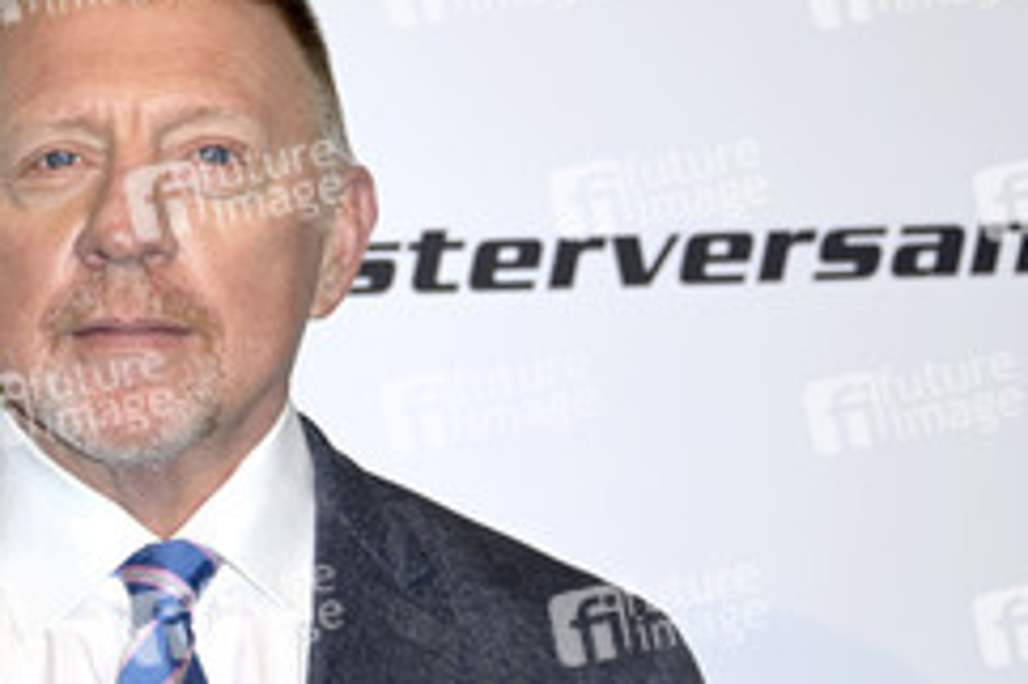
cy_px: 510
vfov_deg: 6.3
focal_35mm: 216
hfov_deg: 9.5
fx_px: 6164
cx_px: 121
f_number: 5.6
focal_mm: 116
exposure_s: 1/250
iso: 640
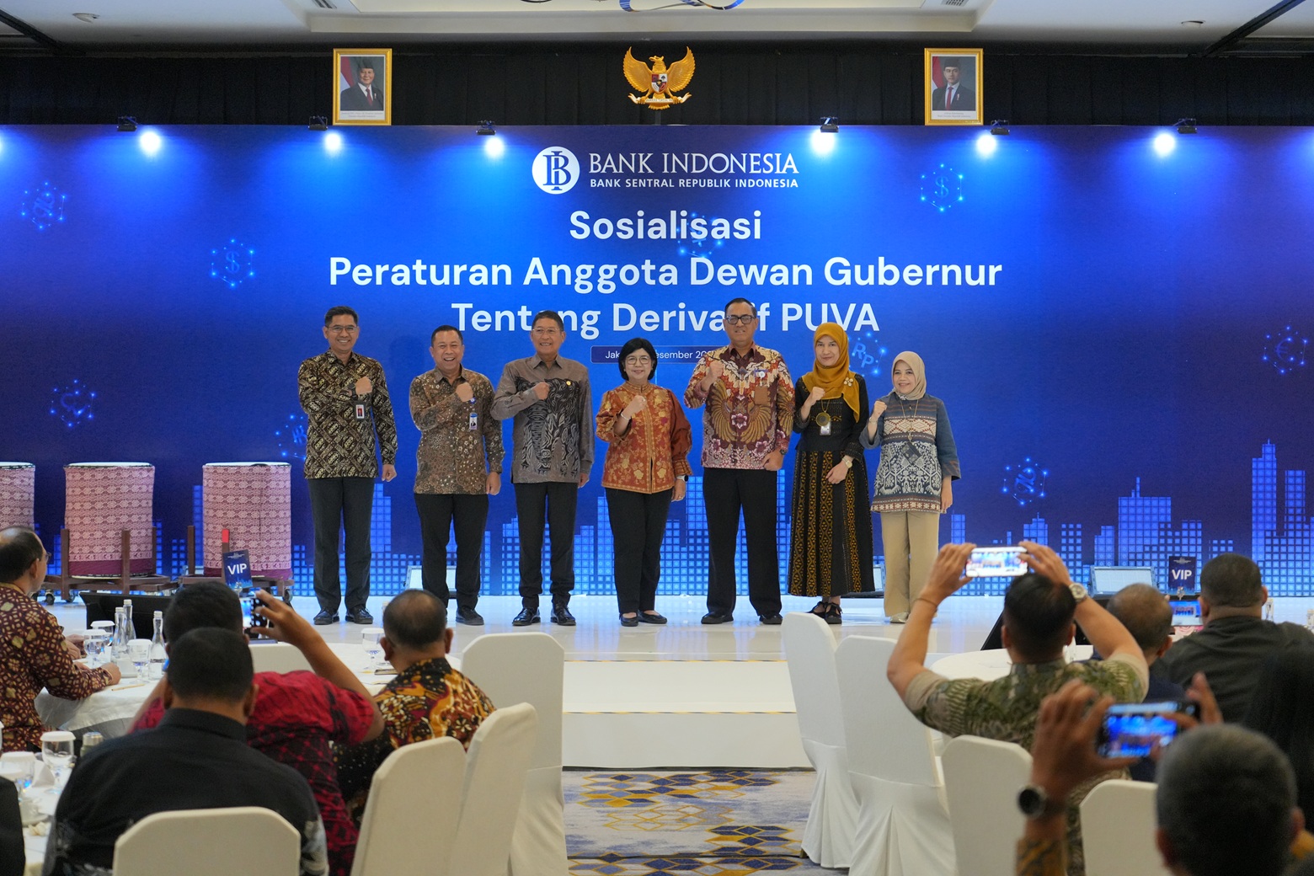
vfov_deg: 21.2
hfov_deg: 31.4
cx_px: 657
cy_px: 438
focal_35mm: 64
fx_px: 2336
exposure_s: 1/125
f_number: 4
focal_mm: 64
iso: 3200
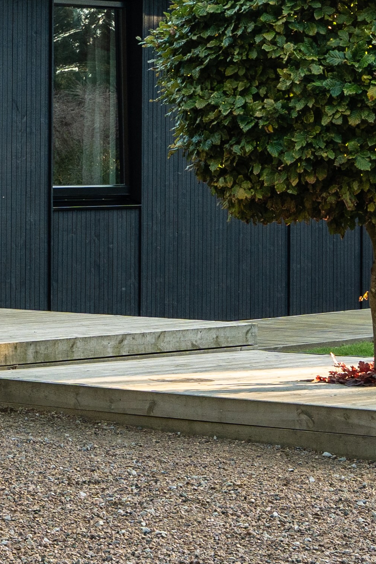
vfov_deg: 12.3
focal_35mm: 163
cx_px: -248
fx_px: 2554
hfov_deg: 8.2
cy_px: -150
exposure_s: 1/80
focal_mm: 35
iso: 100
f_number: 8
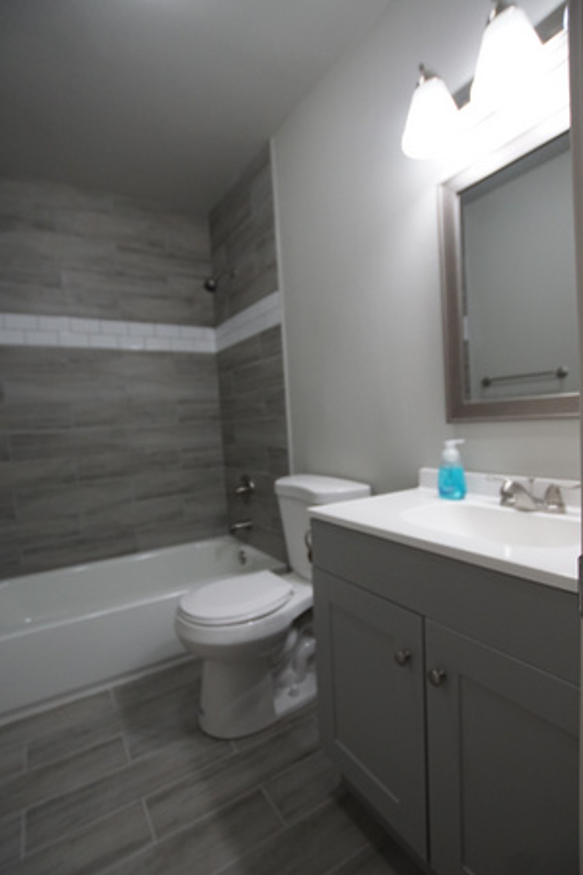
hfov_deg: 73.7
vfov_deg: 96.7
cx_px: 274
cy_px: 441
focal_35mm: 16
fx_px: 389
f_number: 4
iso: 1000
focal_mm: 10
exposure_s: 1/160
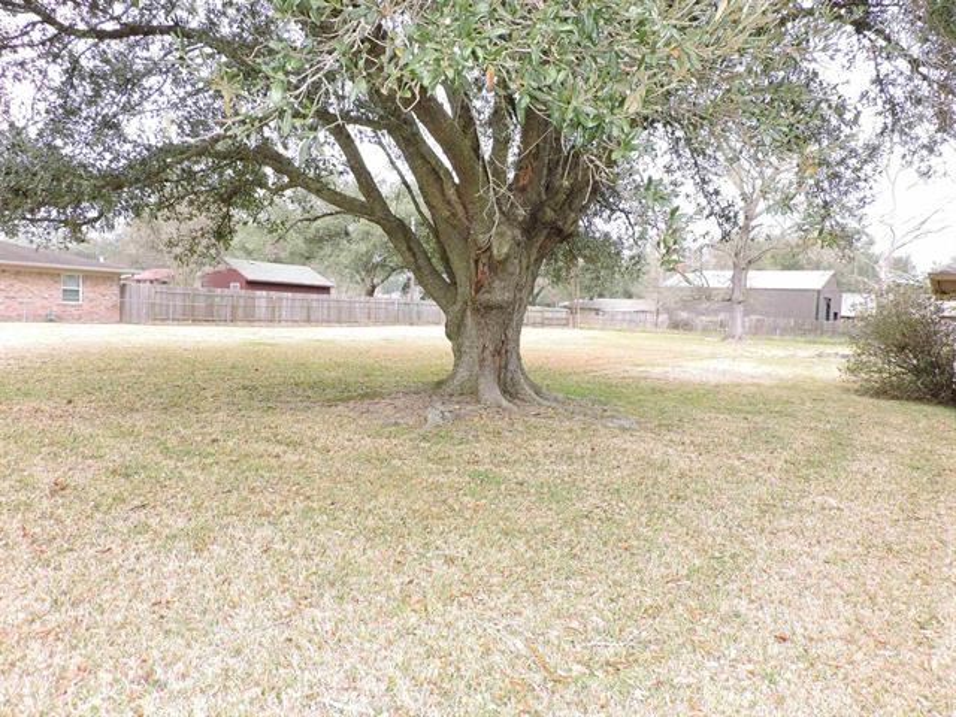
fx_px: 663
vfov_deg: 56.8
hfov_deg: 71.6
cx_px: 478
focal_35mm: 24
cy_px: 358
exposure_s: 1/200
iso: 125
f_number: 3
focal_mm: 4.3
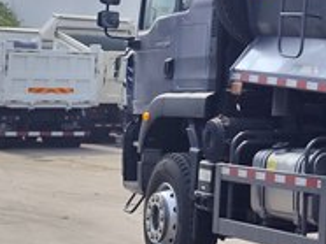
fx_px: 931
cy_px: 56
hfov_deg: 15.5
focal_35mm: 99
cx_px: 670
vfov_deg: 14.8
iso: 50
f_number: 1.65
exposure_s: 1/1042
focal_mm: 6.14
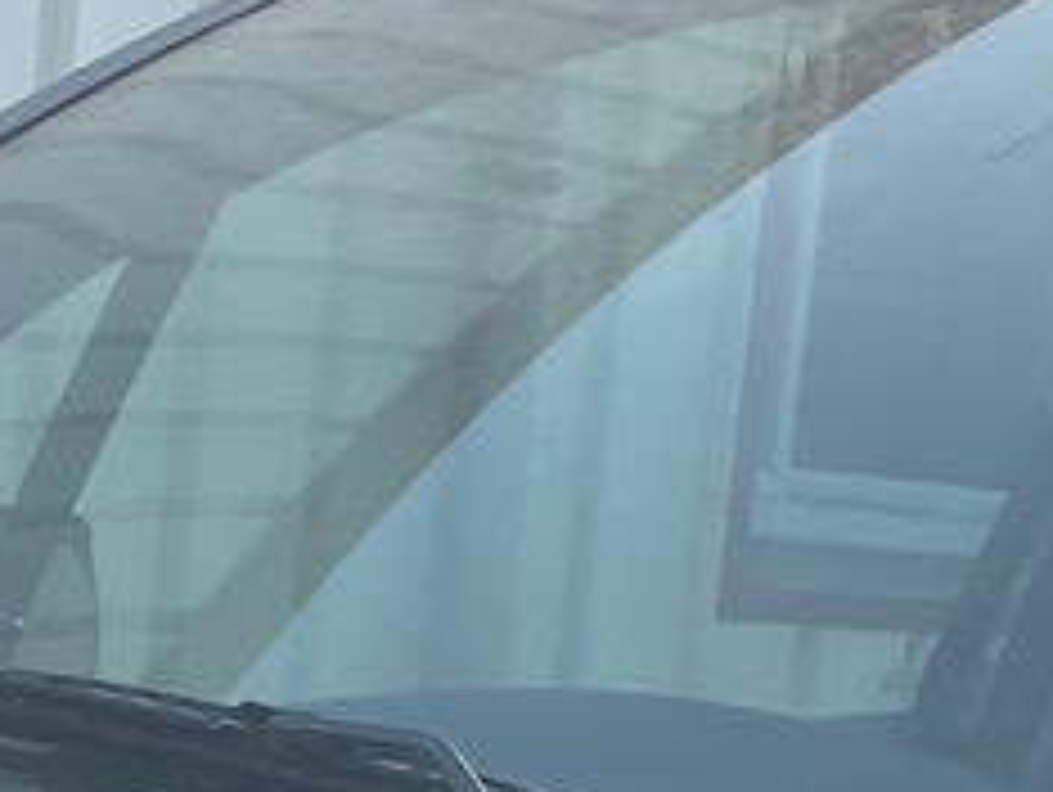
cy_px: 2120
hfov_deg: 9.9
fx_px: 6090
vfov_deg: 6.9
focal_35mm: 200
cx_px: 832
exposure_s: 1/1715
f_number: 1.6
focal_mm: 4.2
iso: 32
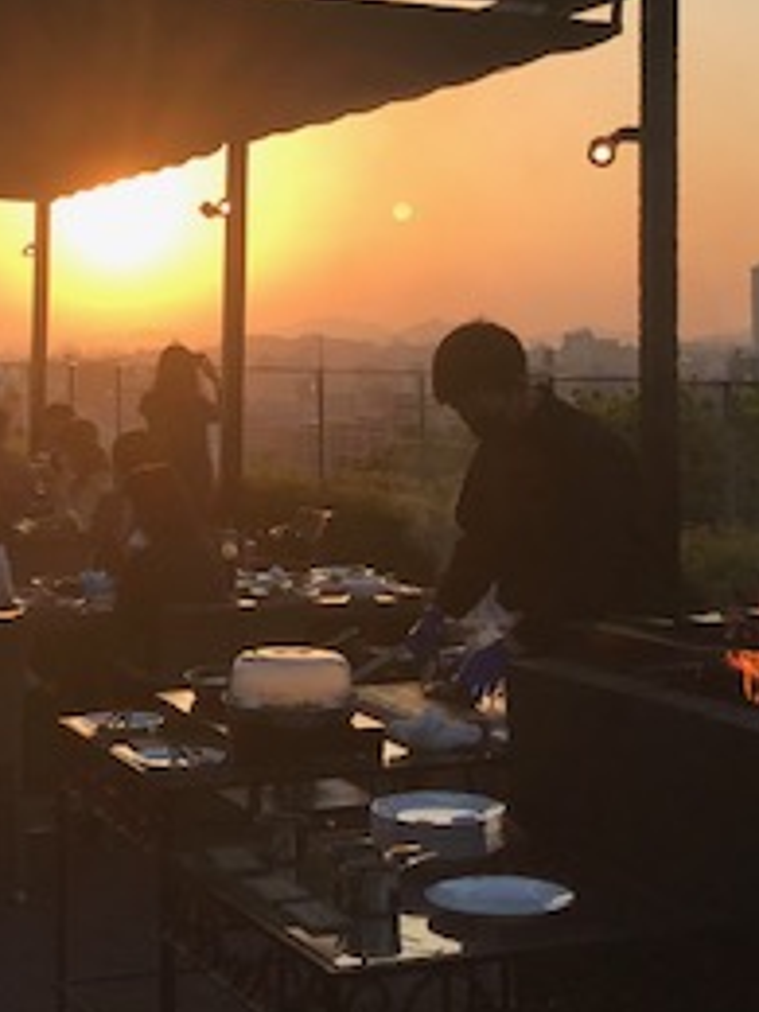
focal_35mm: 69
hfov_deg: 21.2
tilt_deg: +2.6
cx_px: 269
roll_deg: -0.6
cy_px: 230
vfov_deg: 27.7
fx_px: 2017
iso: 20
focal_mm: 3.99
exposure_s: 1/1520
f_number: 1.8
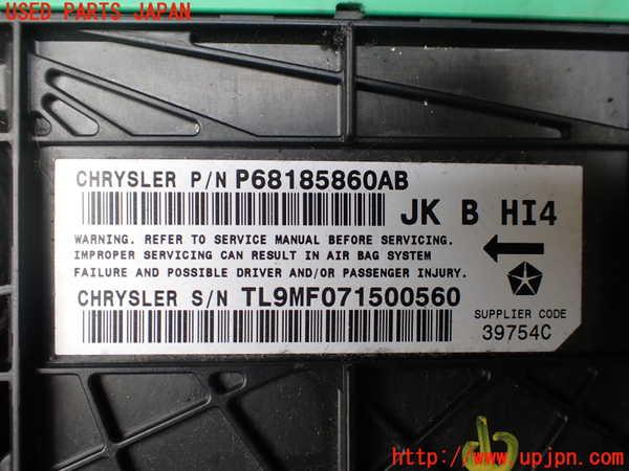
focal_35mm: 30
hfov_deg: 60.0
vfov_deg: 46.8
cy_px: 236
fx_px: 545
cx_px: 314
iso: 160
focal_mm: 5.4
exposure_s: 1/125
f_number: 2.3
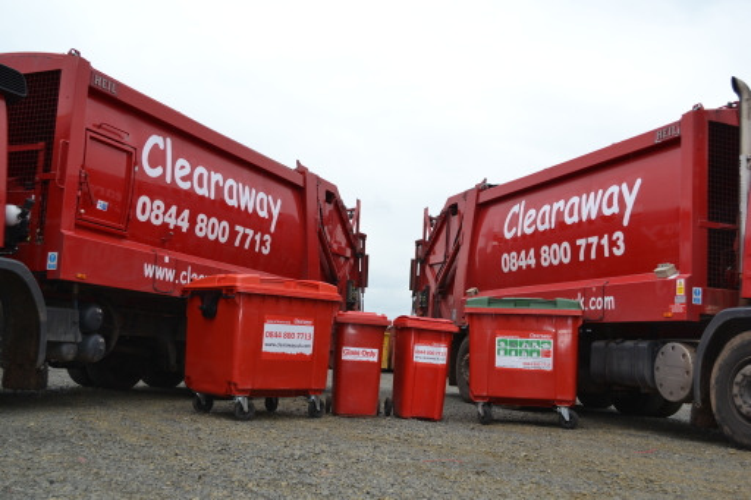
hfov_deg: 53.1
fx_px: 751
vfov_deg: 36.8
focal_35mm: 36
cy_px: 250
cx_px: 376
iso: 100
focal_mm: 24
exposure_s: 1/200
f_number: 5.6
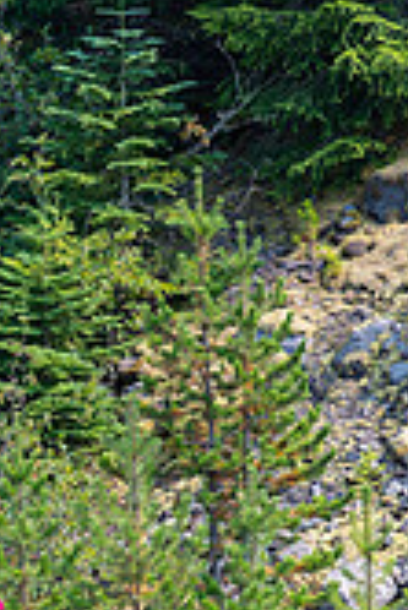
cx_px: -29
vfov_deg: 3.8
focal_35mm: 542
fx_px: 9194
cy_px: 430
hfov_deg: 2.5
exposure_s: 1/640
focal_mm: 200
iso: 320
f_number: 5
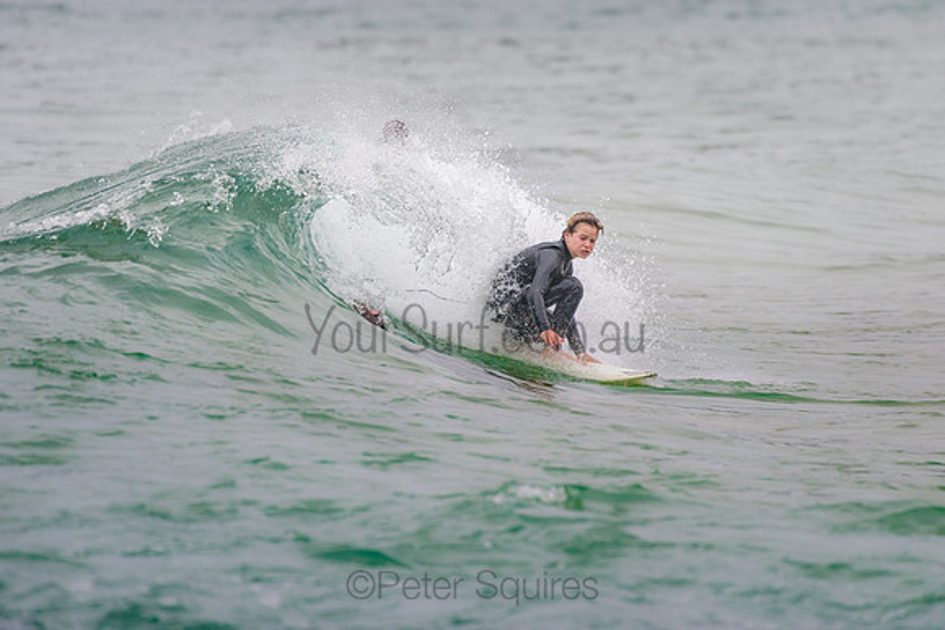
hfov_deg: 3.4
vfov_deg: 2.2
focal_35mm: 613
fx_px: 16093
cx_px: 558
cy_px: 267
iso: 450
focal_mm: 500
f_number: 5.6
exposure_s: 1/800
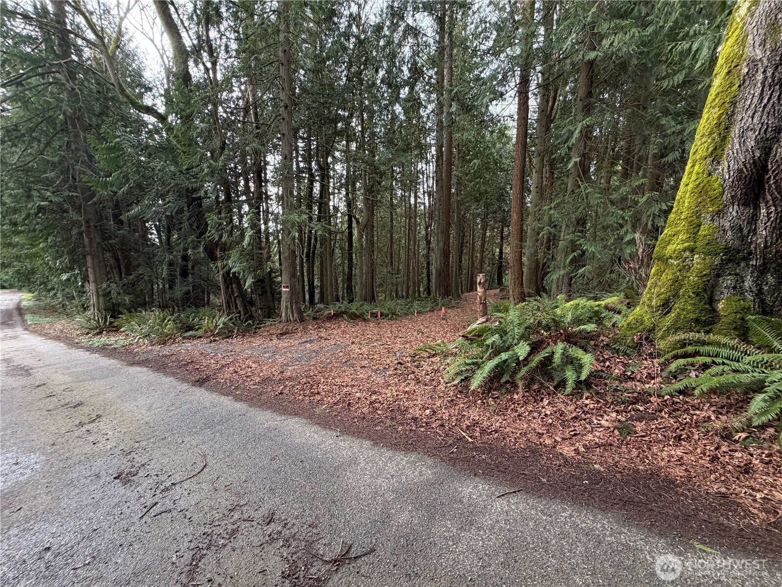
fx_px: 316
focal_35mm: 14
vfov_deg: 85.7
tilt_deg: -5.7
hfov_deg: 102.1
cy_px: 294
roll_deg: -1.0
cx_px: 391
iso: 320
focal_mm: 2.22
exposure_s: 1/78
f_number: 2.2
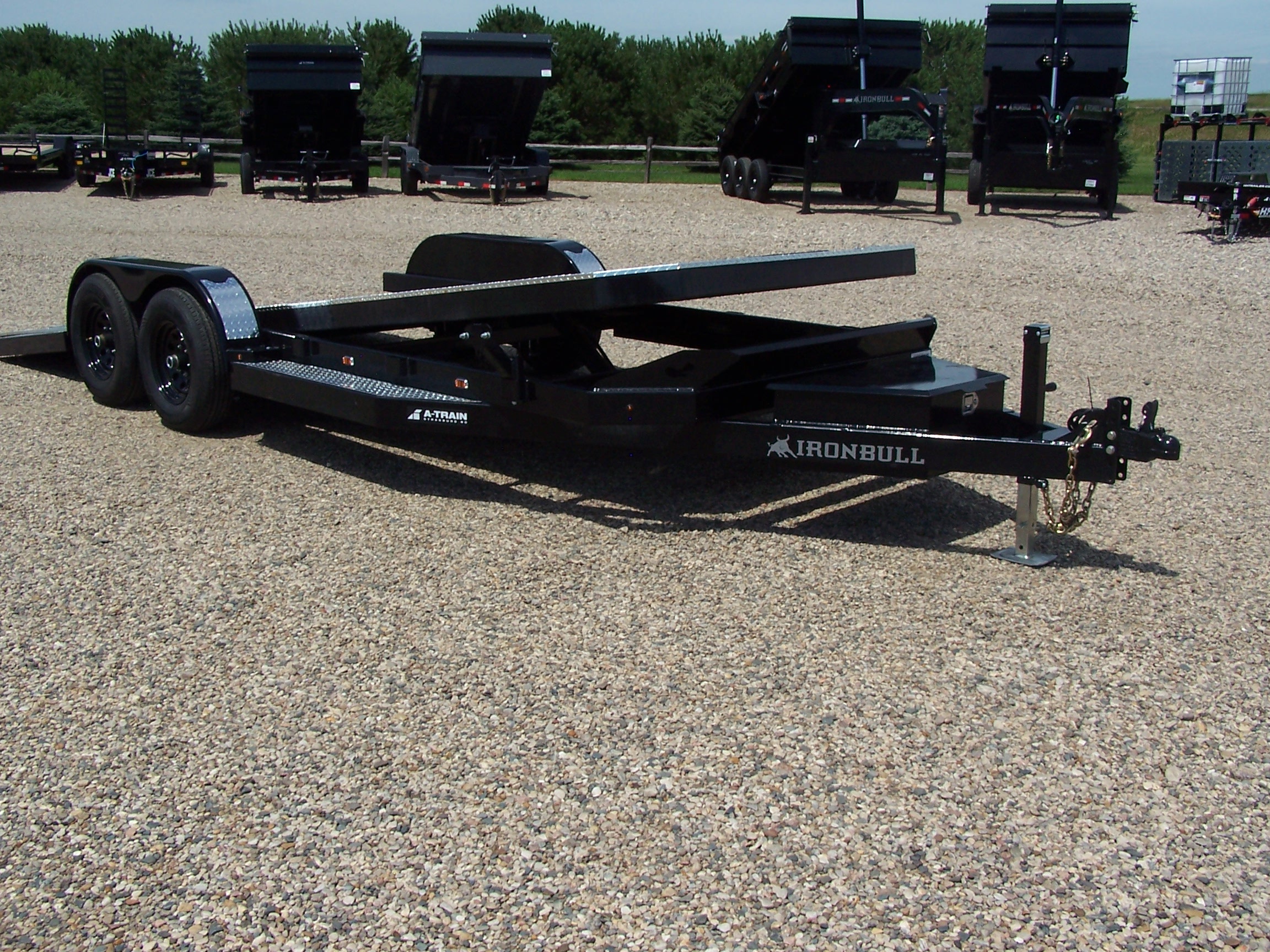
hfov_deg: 49.0
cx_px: 635
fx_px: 1394
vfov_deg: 37.7
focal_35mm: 38
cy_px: 476
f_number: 5.6
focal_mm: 6.3
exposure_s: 1/750
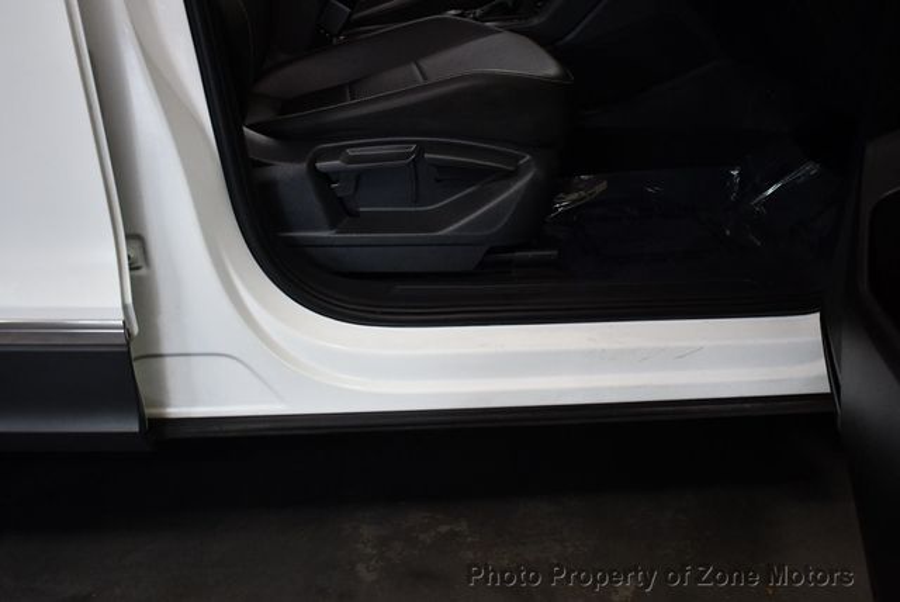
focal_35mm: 36
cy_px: 301
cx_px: 450
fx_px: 901
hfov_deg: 53.1
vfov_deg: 36.9
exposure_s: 1/250
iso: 800
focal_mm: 18
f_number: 3.5
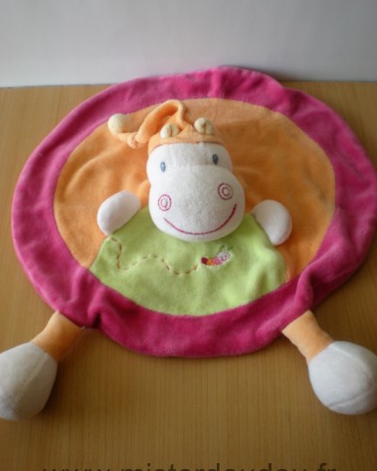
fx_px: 558
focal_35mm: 40
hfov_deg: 37.4
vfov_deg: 45.8
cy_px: 240
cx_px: 188
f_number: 3.1
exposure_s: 1/59.6
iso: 95
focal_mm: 6.3
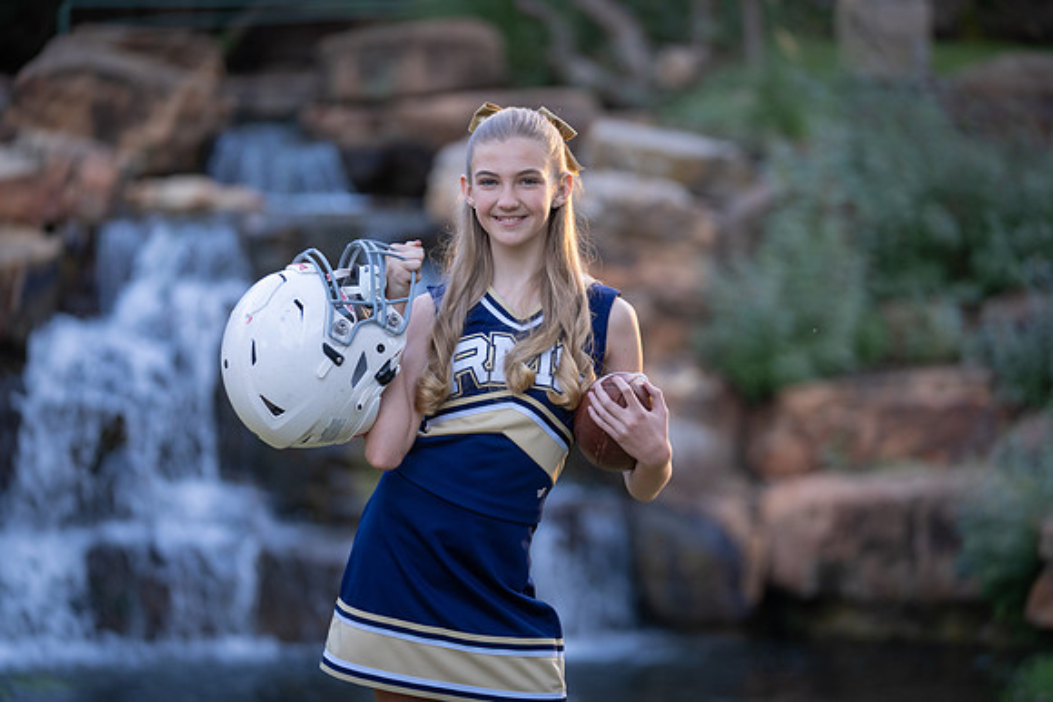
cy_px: 351
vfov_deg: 9.9
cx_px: 526
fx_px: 4037
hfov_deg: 14.9
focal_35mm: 138
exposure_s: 1/320
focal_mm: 138
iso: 640
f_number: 2.8
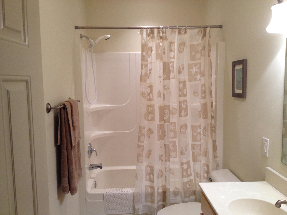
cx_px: 144
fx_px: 290
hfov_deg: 52.6
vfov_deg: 40.7
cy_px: 108
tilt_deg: -5.5
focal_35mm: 35
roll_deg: +1.4
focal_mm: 4.28
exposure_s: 1/30
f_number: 2.4
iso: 50
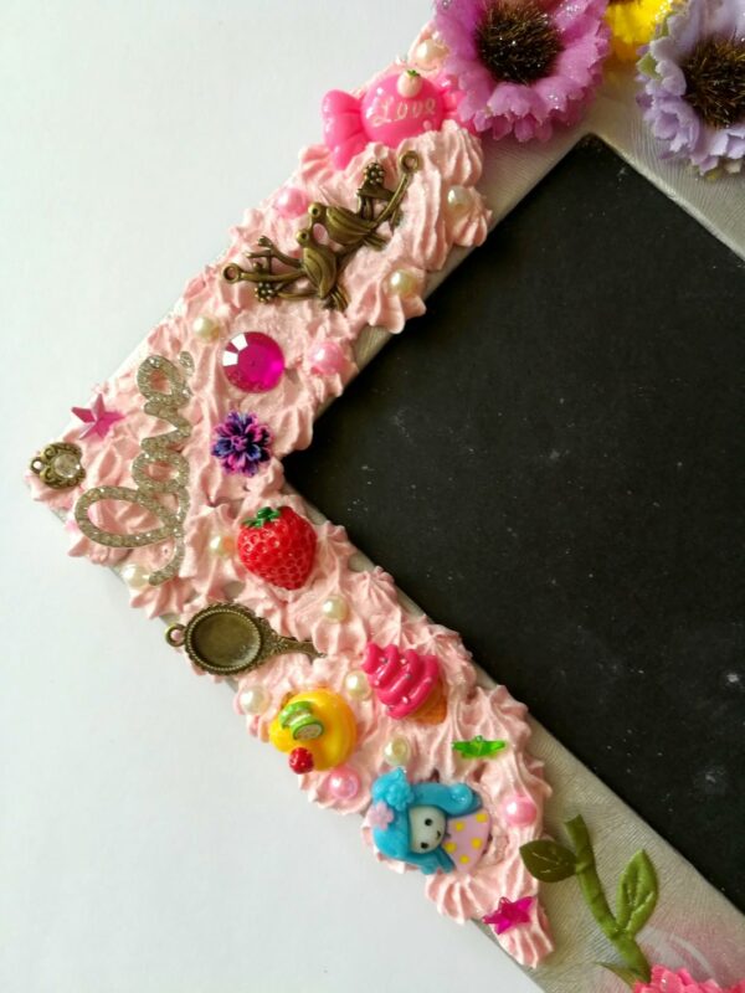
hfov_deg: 53.1
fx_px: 746
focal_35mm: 26
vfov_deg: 67.3
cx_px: 372
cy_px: 496
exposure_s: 1/40
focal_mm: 3.83
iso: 100
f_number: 2.2
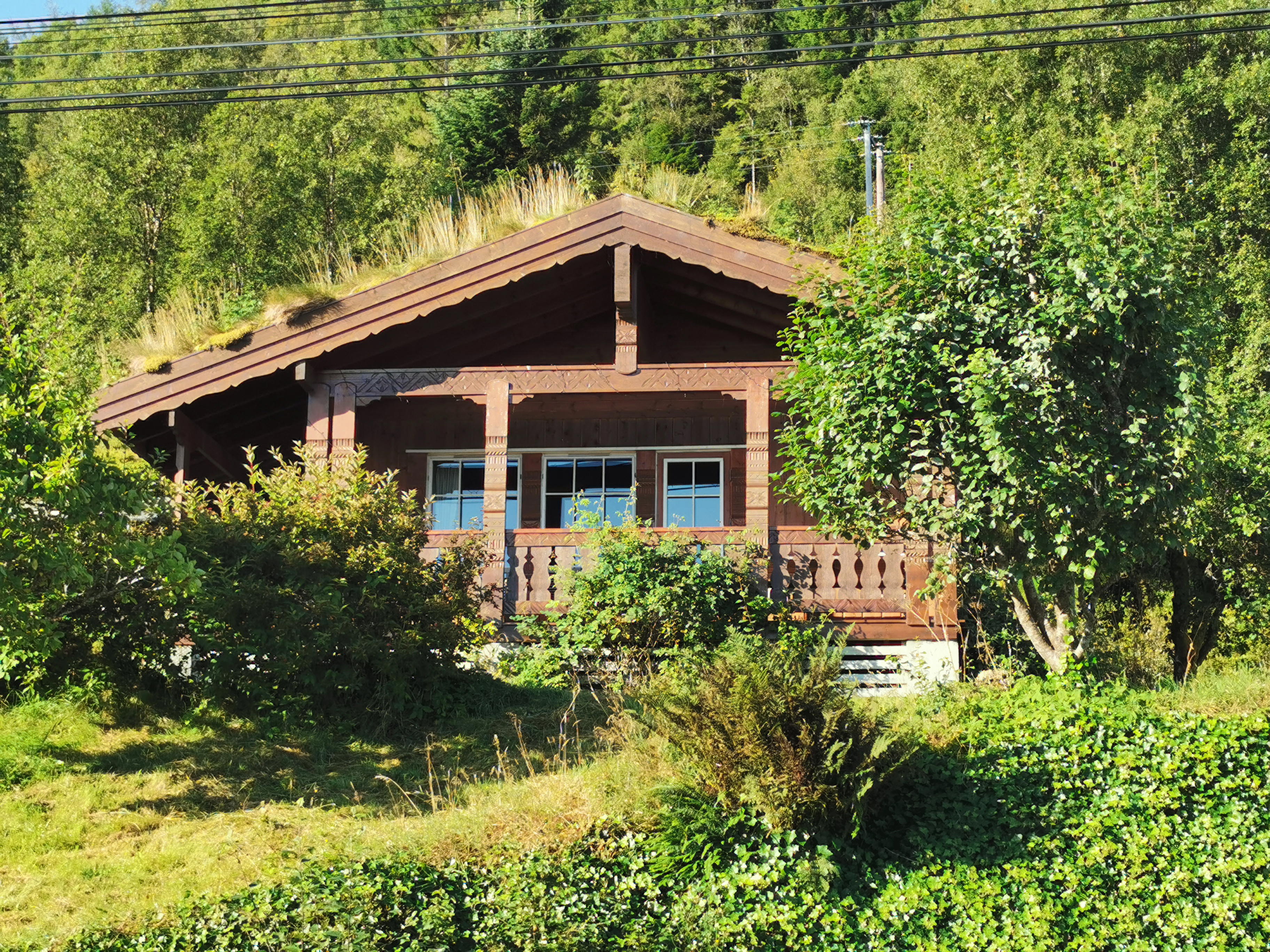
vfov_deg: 22.3
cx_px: 635
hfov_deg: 29.4
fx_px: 2421
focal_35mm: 66
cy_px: 476
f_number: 1.6
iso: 50
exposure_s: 1/1192
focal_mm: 5.56
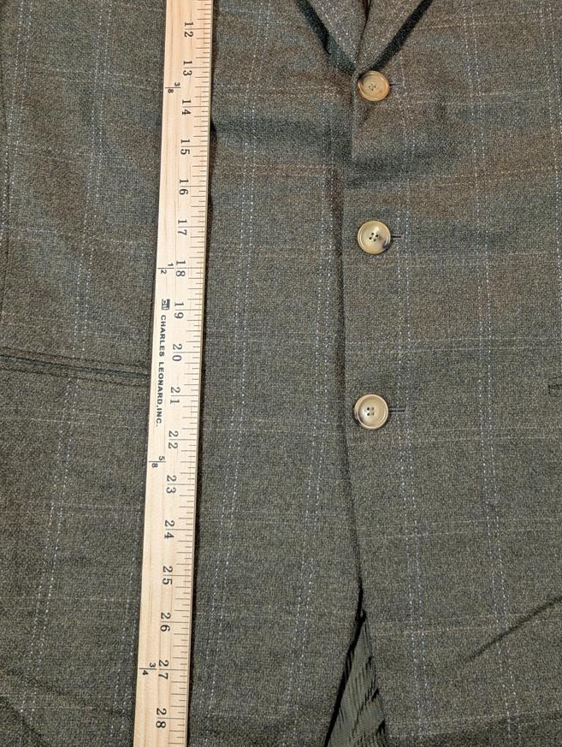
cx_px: 373
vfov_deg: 42.1
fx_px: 950
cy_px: 231
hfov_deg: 32.7
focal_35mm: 44
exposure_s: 1/60
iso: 26
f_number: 1.68
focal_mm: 6.9
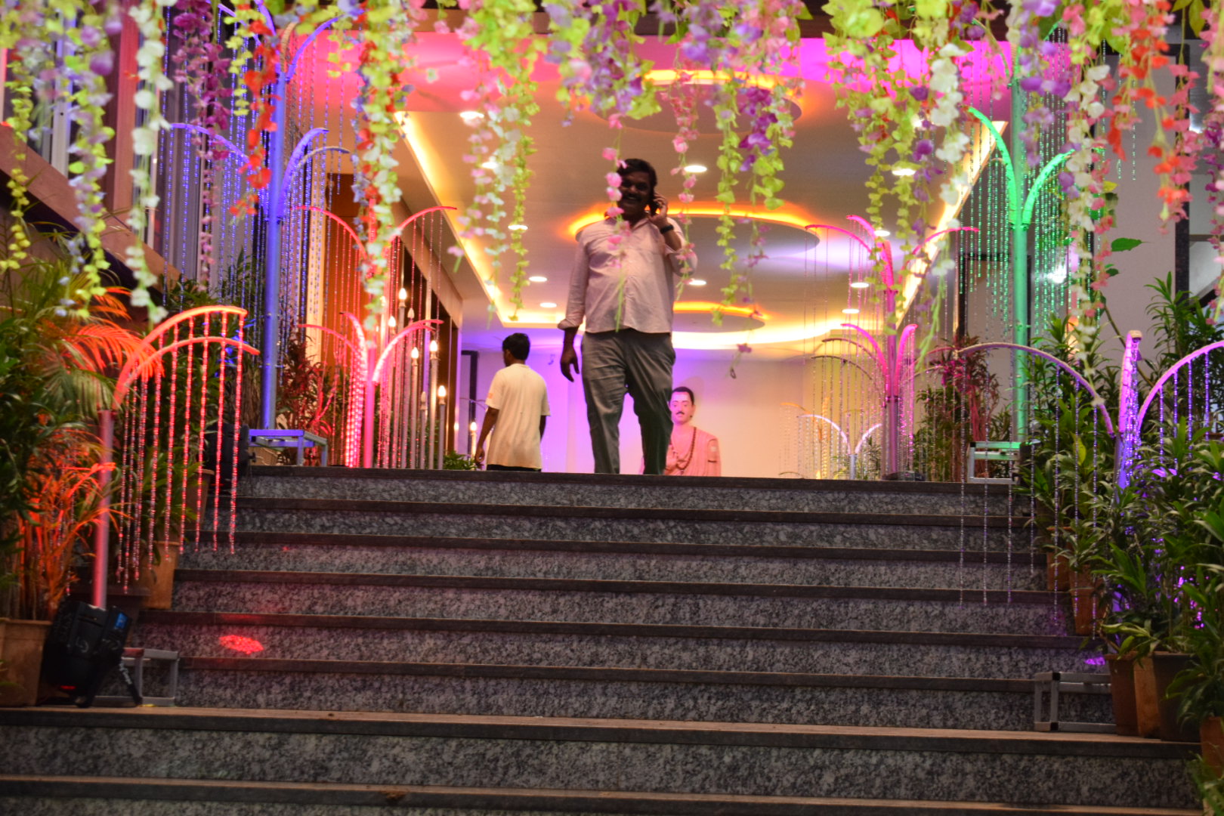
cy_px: 408
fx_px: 2448
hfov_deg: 28.1
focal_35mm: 72
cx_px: 612
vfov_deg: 18.9
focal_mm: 48
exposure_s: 1/60
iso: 1600
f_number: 5.3
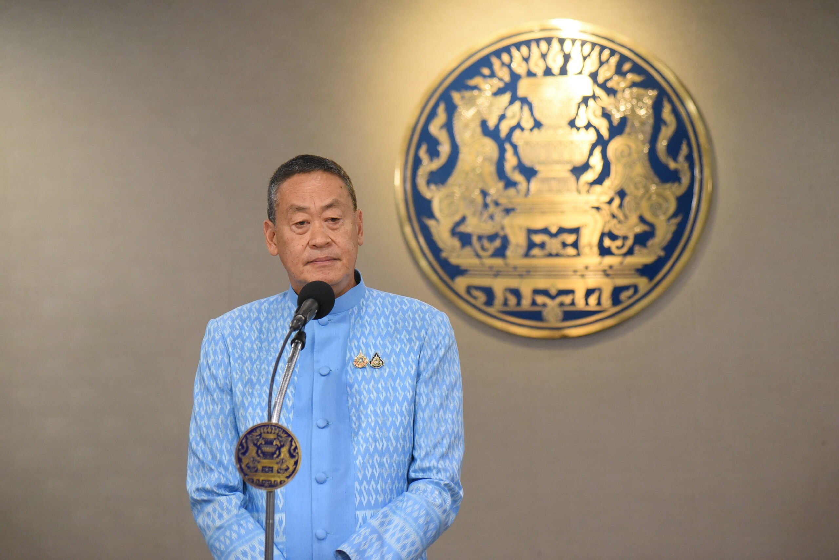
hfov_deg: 15.2
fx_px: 3147
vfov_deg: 10.2
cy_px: 280
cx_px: 420
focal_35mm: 135
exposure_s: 1/500
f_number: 4
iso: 6400
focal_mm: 135
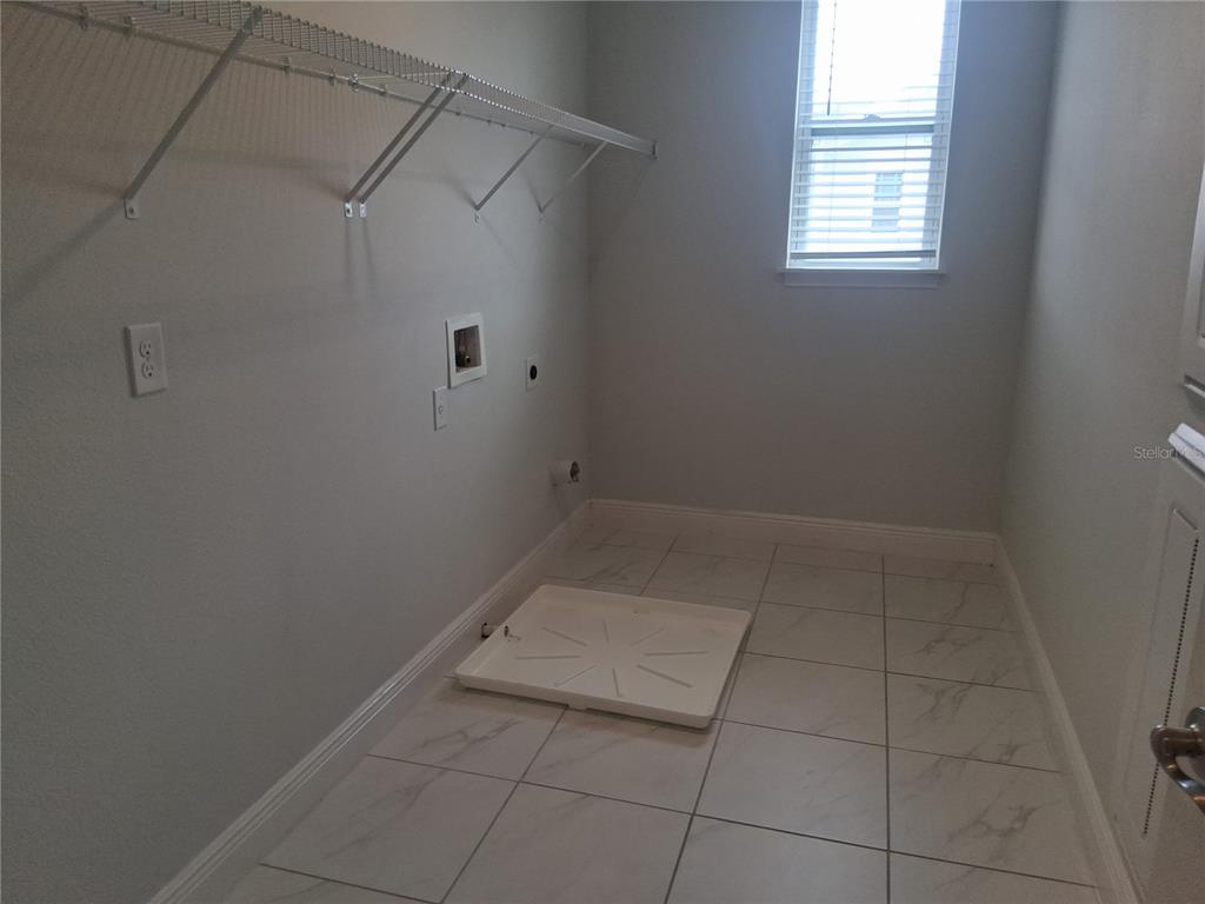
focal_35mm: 26
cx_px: 602
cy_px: 452
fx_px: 905
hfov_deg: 67.3
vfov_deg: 53.1
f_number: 1.8
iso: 40
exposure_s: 1/120
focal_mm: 3.98
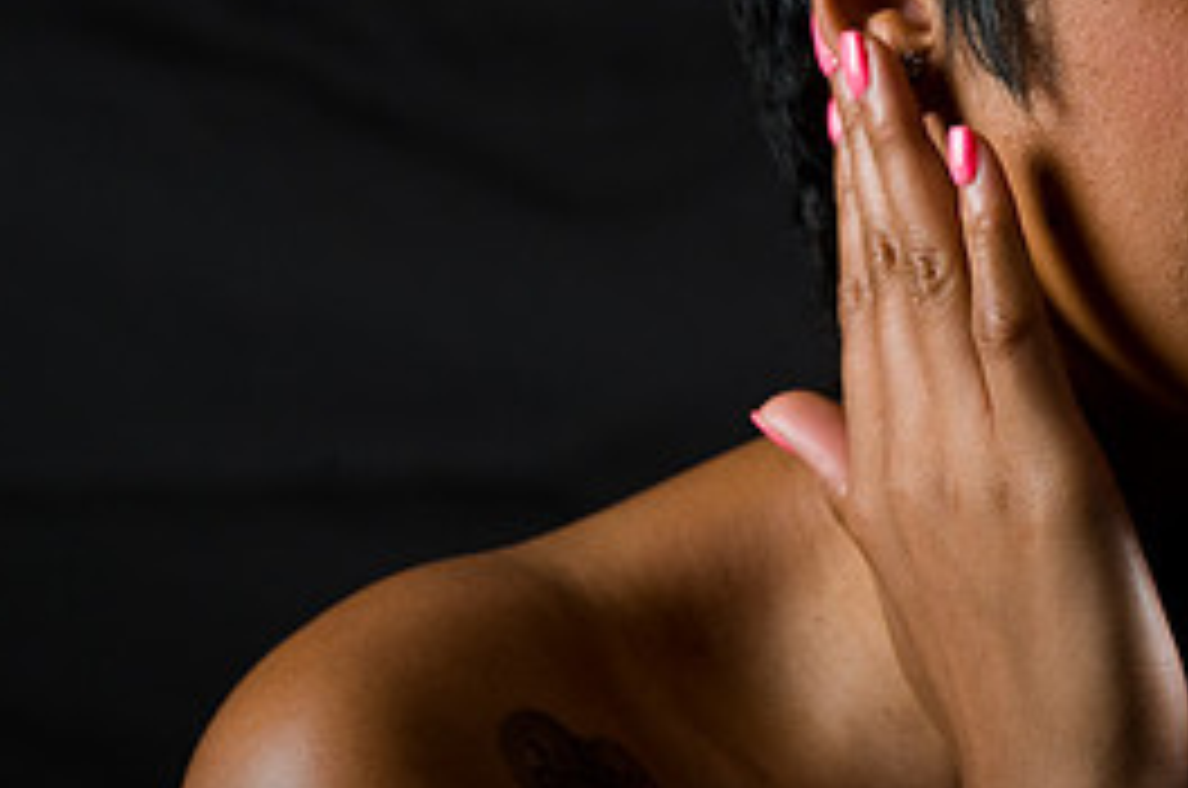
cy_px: 50
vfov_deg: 4.0
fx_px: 11232
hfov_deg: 6.1
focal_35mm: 341
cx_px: 774
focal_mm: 155
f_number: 5.6
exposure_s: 1/125
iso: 200
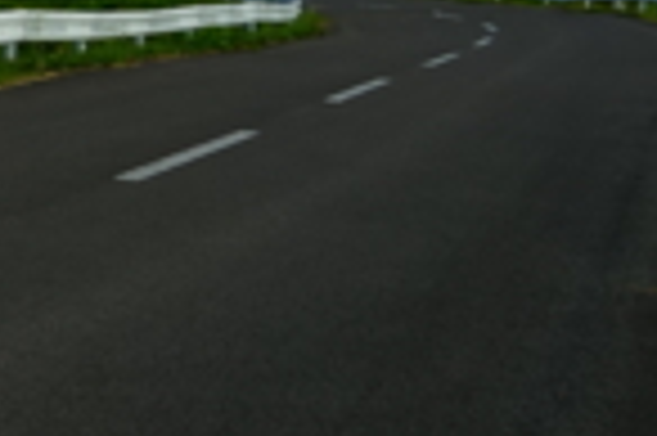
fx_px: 2497
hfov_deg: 12.8
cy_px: -207
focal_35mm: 137
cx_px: -711
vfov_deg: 9.7
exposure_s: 1/125
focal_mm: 25
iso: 100
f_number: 10
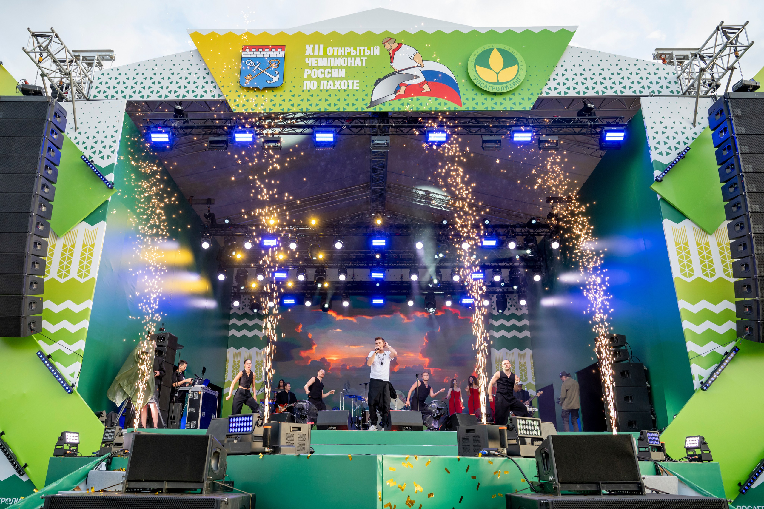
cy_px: 263
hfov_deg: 67.4
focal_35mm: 27
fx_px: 572
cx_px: 357
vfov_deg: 47.9
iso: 800
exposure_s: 1/640
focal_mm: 24
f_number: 4.5
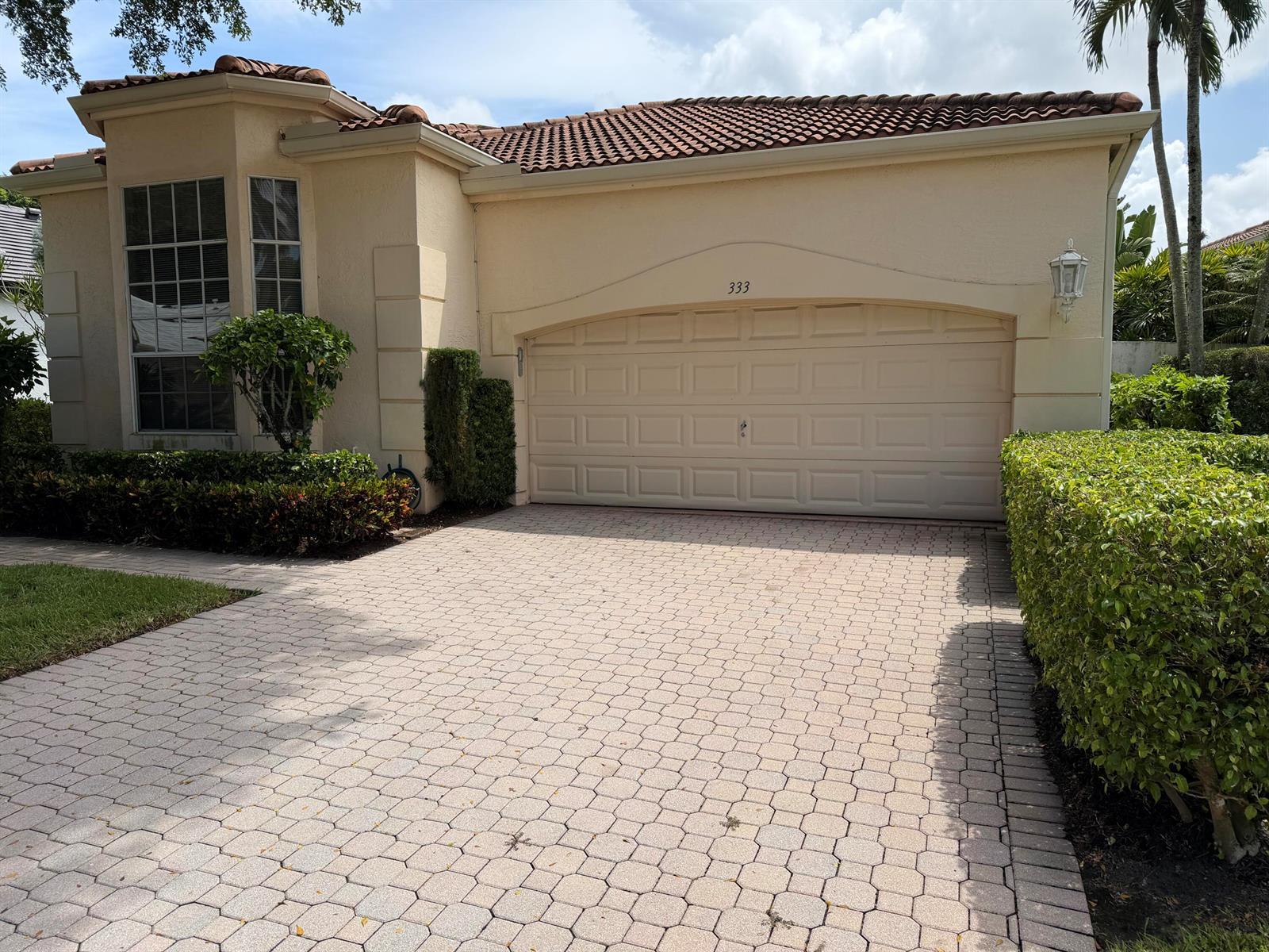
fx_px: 880
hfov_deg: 71.6
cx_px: 634
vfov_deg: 56.8
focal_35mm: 24
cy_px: 476
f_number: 1.78
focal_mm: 6.76
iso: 80
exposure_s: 1/4167
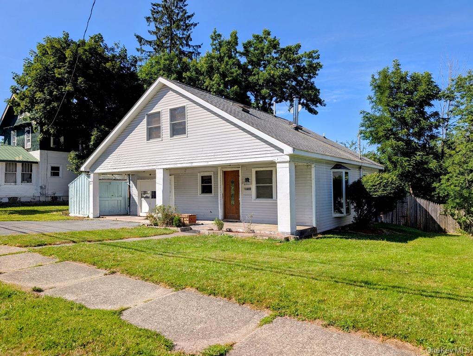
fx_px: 328
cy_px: 178
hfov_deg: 71.5
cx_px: 236
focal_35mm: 24
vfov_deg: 56.9
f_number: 1.68
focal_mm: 6.9
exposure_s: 1/1312
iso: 20
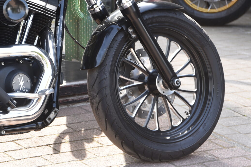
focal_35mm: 154
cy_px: 3
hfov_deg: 13.0
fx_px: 1074
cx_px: -60
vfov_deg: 8.9
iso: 100
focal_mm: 62
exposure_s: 1/60
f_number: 4
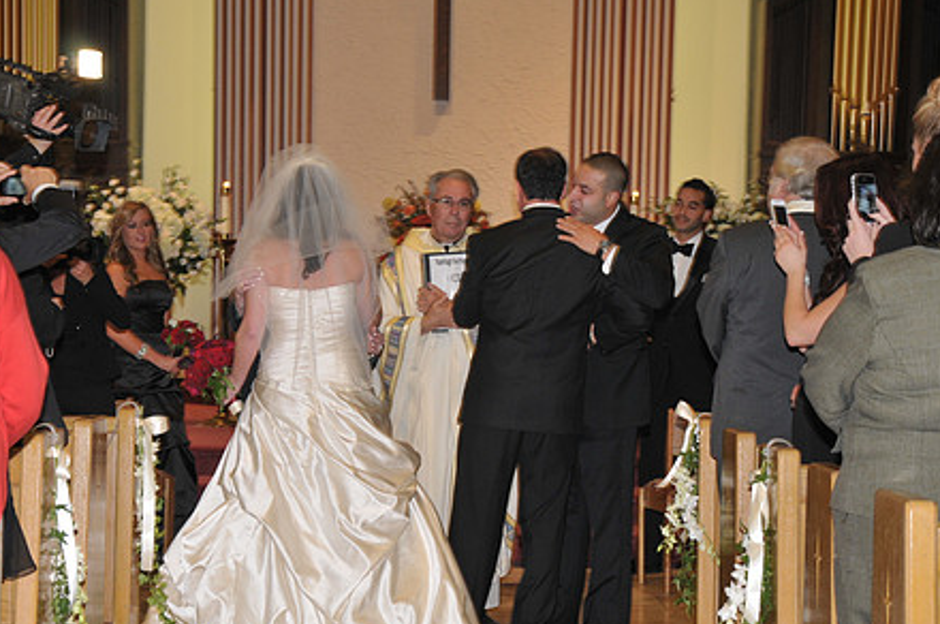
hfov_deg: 21.5
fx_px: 2477
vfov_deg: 14.3
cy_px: 366
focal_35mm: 95
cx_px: 419
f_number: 6.3
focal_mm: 48
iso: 400
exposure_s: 1/20
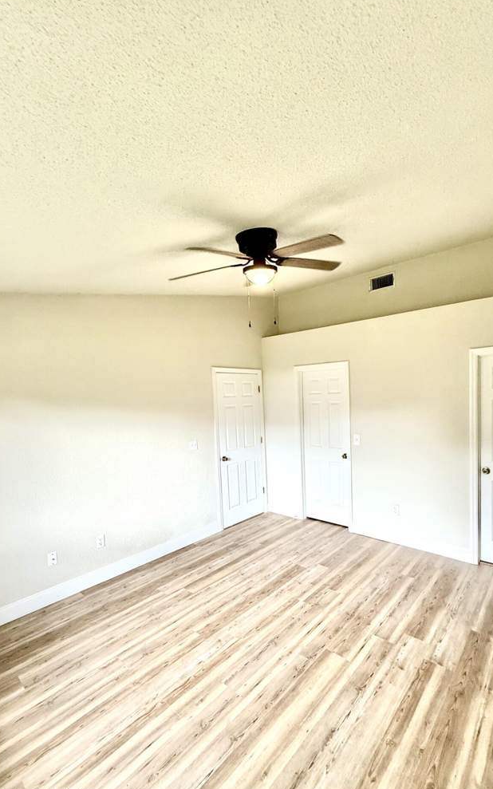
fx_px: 344
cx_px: 286
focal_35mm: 16
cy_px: 414
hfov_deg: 70.8
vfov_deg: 97.7
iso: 125
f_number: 2.2
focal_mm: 2.22
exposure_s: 1/120
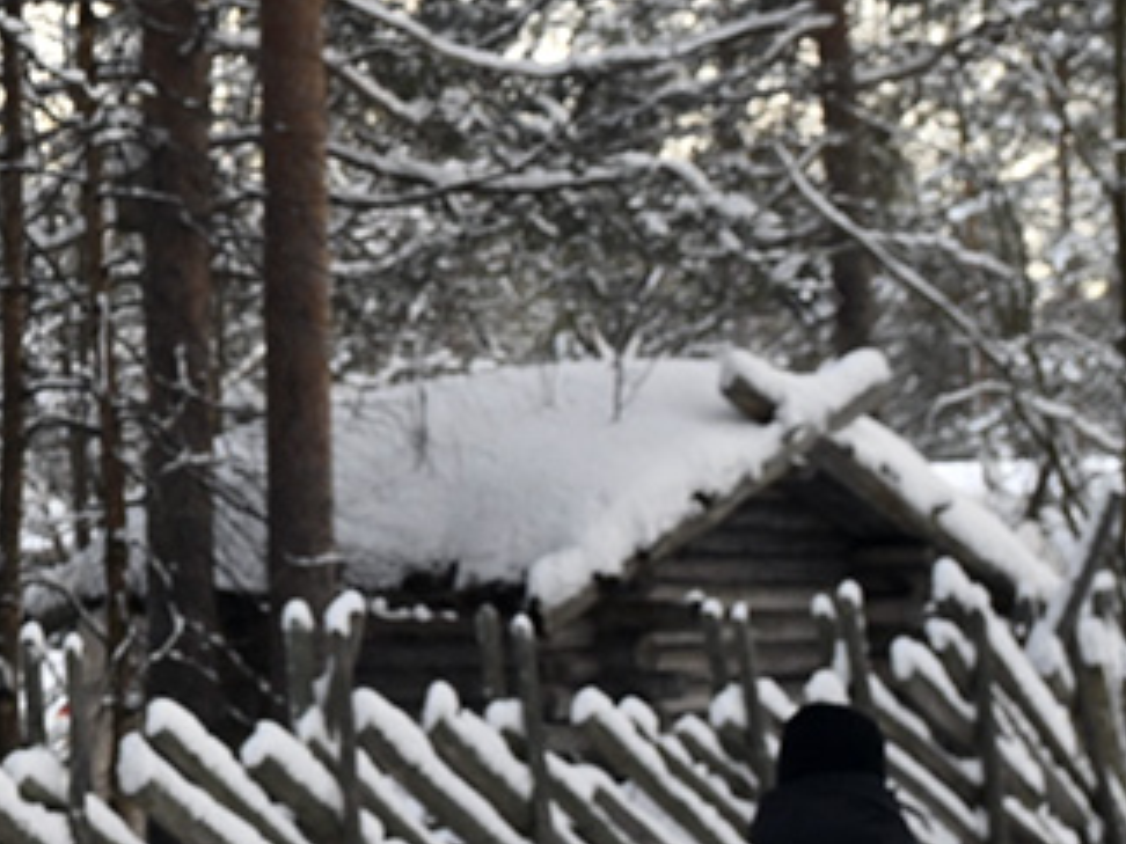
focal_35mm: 157
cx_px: -1265
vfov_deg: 9.5
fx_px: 5102
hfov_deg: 11.2
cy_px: 264
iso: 400
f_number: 5.6
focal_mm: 27.5
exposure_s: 1/125
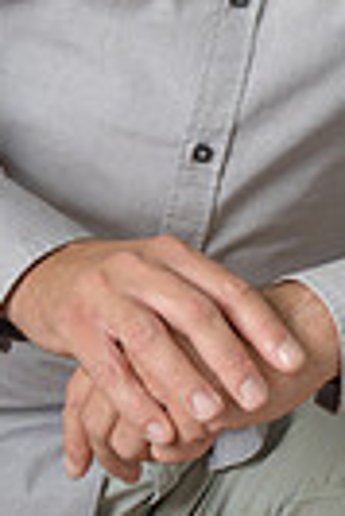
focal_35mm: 328
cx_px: 376
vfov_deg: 6.2
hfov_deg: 4.2
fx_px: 4702
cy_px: -202
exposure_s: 1/200
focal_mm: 97
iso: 100
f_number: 7.1
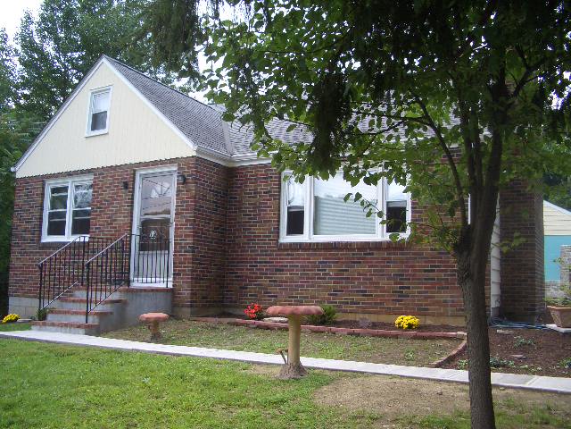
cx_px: 286
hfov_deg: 52.6
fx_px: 577
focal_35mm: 35
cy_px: 214
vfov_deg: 40.7
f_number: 2.6
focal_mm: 5.8
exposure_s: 1/60
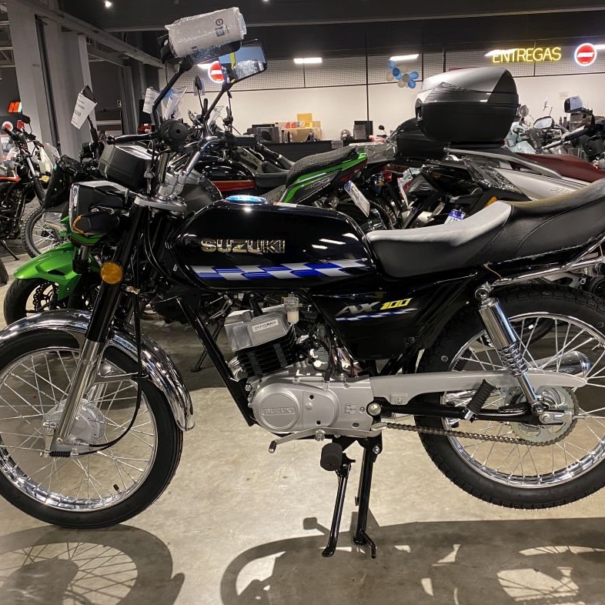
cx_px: 337
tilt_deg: -13.9
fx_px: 613
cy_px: 301
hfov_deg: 52.4
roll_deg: +2.9
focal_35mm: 31
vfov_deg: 52.5
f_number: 1.8
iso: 320
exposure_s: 1/50
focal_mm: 4.25
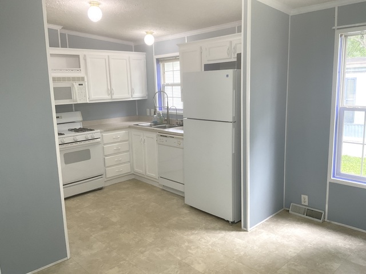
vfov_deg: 48.2
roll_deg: +1.6
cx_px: 183
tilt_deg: -10.9
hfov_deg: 61.7
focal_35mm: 29
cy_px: 137
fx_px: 307
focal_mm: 3
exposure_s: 1/60
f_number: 1.8
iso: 50
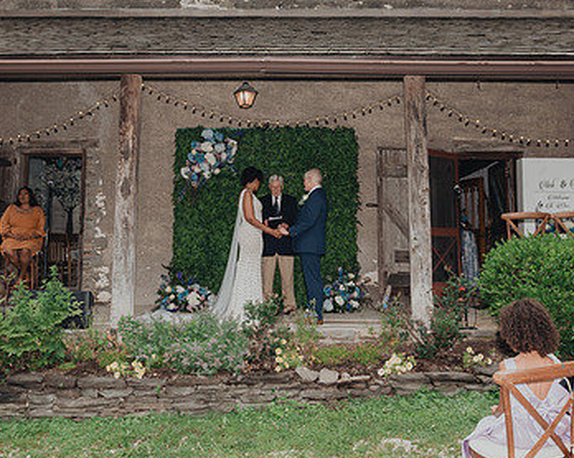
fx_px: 679
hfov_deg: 45.8
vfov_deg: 37.0
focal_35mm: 40
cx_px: 271
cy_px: 164
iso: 200
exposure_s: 1/200
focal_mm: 24
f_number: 4.5
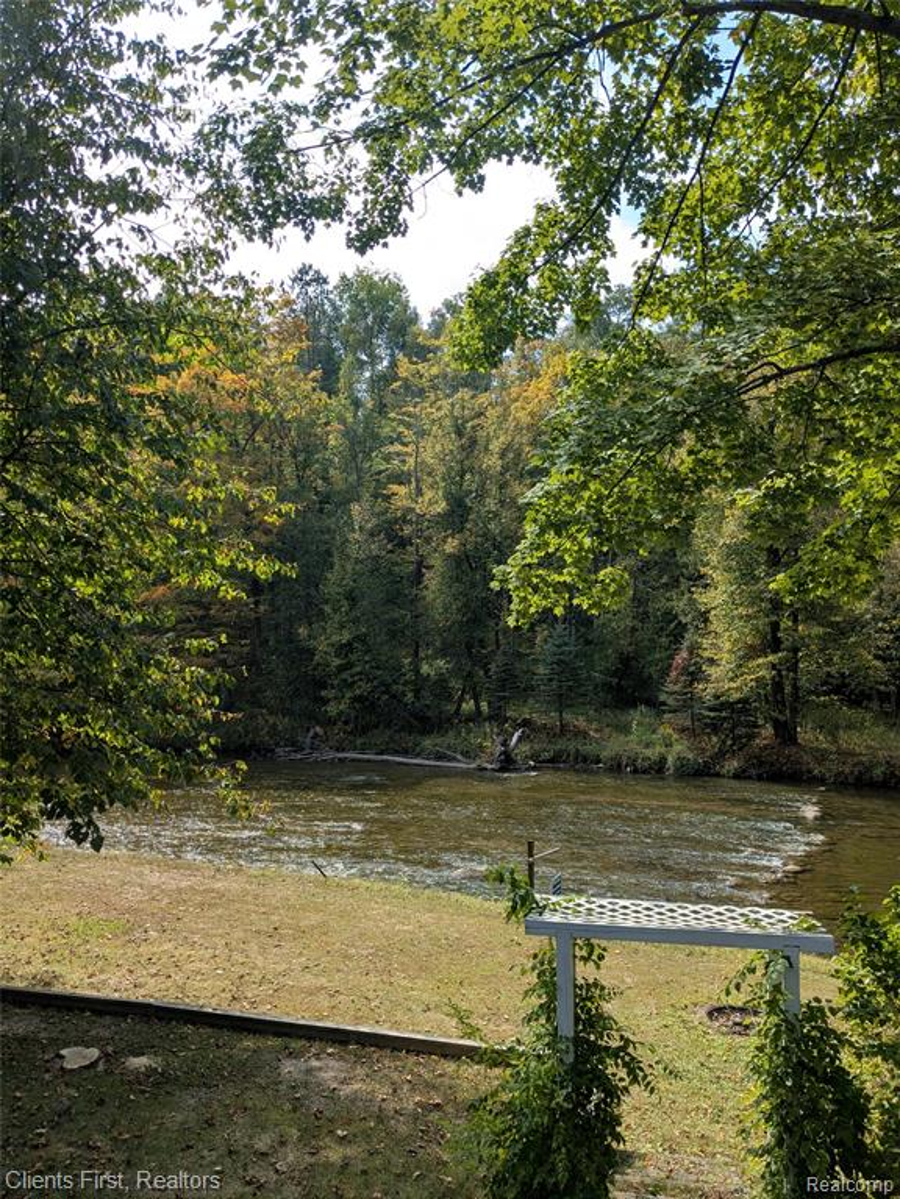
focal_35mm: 27
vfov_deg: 65.3
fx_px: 936
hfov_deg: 51.4
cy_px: 600
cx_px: 450
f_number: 1.73
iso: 44
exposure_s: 1/1299
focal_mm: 4.38
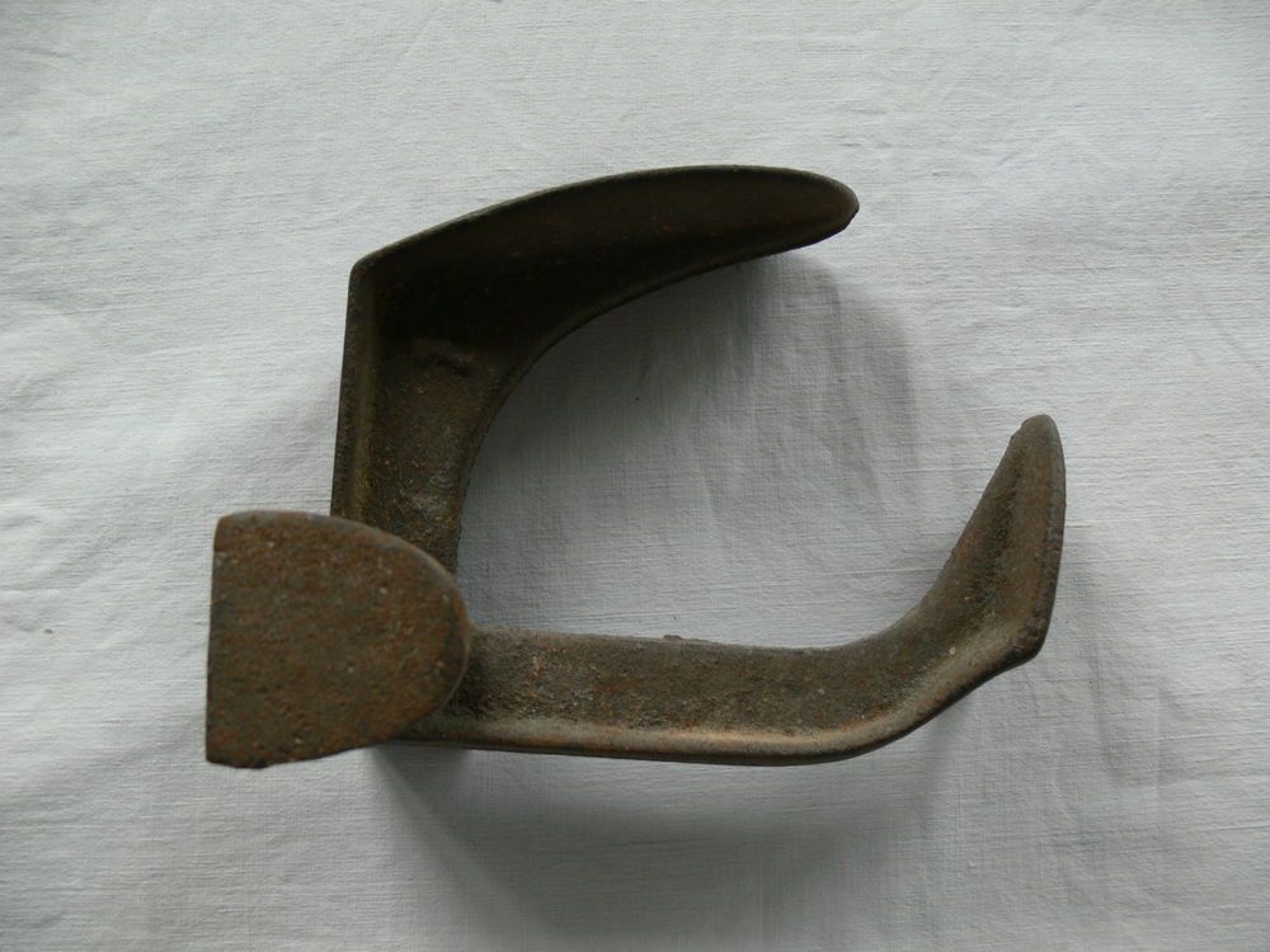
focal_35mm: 35
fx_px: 1284
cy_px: 476
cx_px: 635
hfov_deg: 52.6
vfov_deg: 40.7
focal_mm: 7.4
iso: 80
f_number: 2.8
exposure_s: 1/30
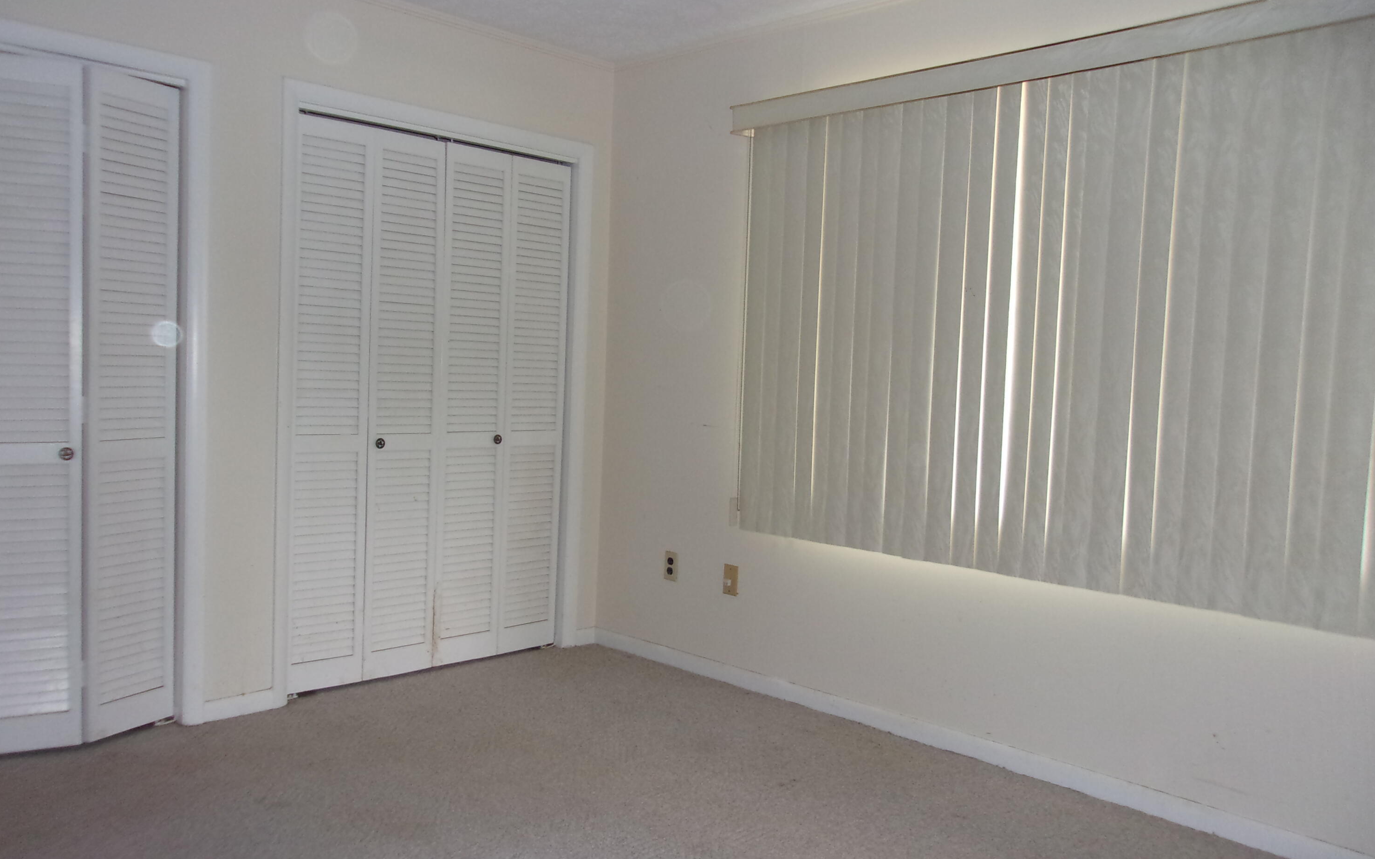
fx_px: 1087
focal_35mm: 29
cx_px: 679
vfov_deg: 43.1
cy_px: 424
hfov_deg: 64.6
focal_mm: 4.9
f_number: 3
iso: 200
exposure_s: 1/34
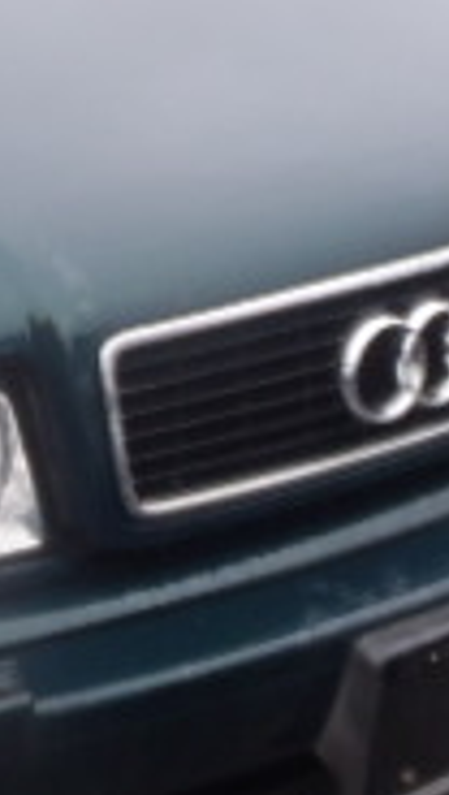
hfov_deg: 10.9
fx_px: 2235
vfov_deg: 20.0
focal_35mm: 106
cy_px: 203
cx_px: -294
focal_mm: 5
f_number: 3.5
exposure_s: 1/30
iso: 125
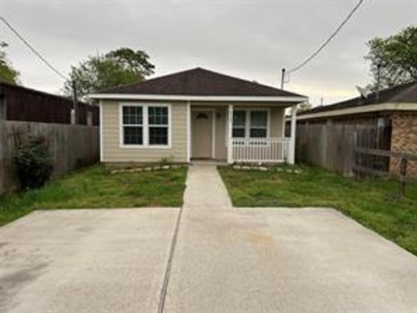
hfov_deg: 67.3
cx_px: 208
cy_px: 156
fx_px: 313
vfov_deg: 53.1
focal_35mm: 26
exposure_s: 1/121
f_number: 1.5
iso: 64
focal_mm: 5.7
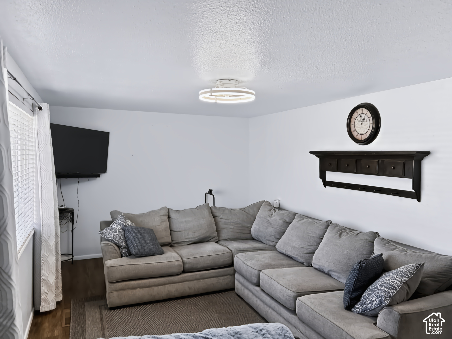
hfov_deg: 67.3
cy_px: 170
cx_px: 226
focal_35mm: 26
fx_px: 339
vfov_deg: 53.1
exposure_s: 1/120
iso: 80
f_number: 1.5
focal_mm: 5.7
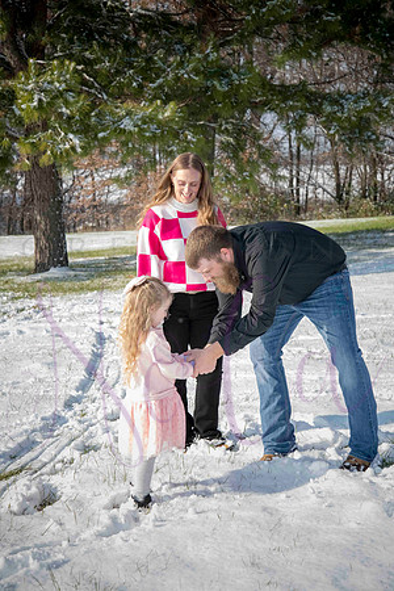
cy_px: 296
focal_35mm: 70
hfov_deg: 19.5
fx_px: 1149
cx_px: 197
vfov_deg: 28.8
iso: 800
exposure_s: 1/800
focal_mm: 70
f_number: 9
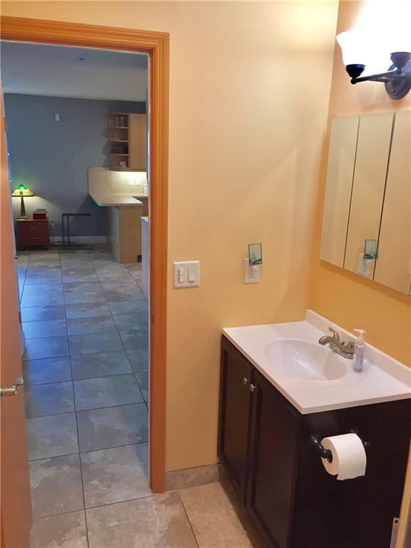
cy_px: 274
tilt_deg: -12.1
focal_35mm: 29
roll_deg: -1.7
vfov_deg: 61.7
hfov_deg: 48.2
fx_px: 459
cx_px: 206
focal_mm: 4.15
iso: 32
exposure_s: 1/30
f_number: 2.2
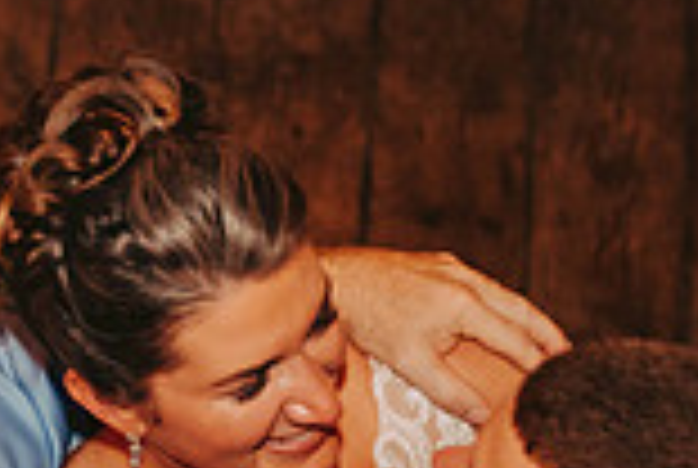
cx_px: 243
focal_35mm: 209
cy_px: 655
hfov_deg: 9.8
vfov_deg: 6.5
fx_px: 4060
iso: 1250
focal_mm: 56
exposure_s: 1/125
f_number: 2.8
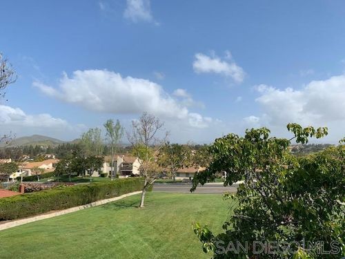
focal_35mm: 26
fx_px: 259
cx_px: 172
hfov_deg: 67.3
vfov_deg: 53.1
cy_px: 130
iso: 25
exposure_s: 1/2545
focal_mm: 4.25
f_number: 1.8
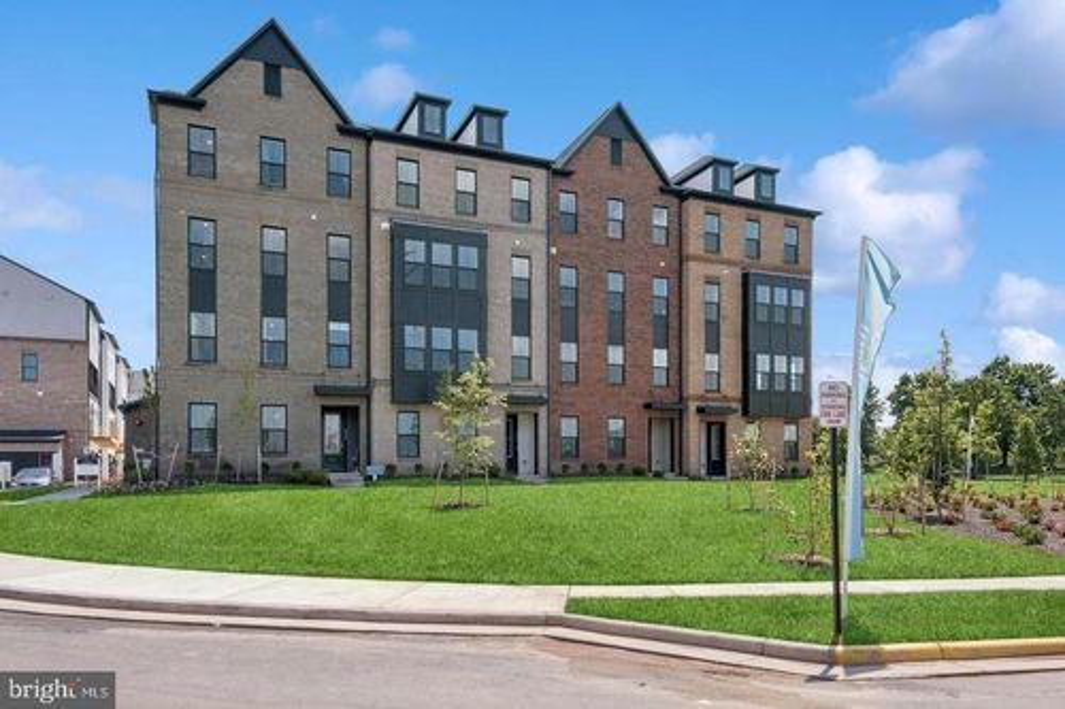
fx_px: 680
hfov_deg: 76.1
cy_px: 354
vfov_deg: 55.1
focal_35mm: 23
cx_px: 532
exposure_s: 1/250
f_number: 11
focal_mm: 15.1
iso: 400
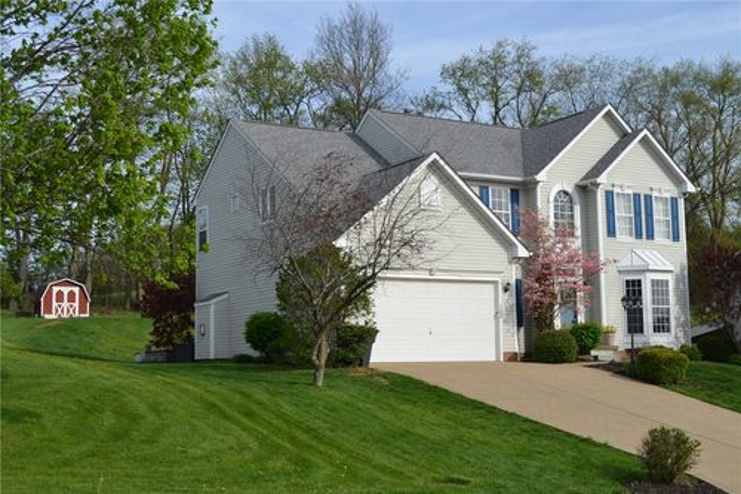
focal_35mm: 48
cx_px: 370
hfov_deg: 41.1
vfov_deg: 28.1
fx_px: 988
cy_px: 247
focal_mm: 32
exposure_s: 1/250
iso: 100
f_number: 8
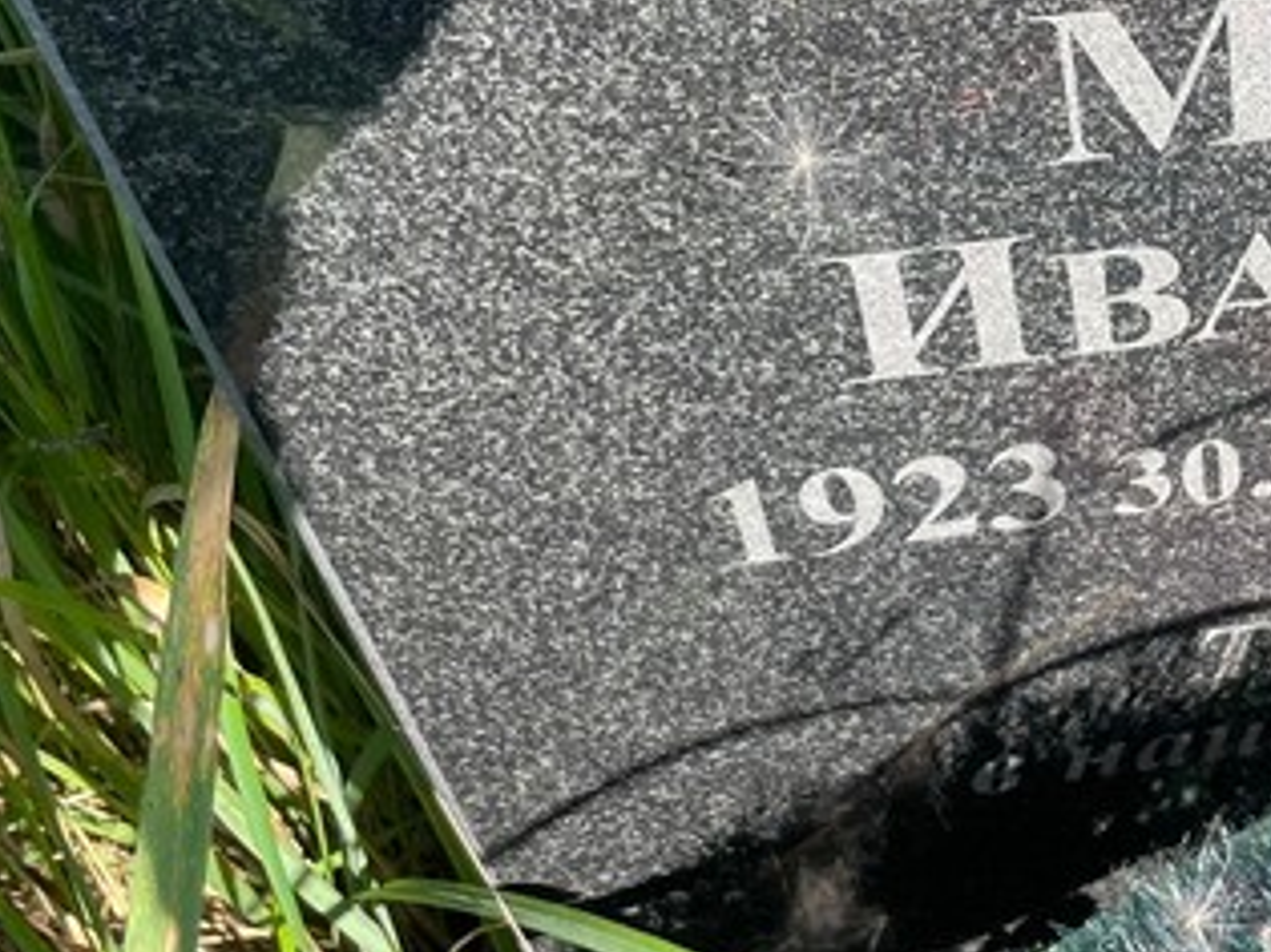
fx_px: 2422
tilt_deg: -45.8
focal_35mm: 66
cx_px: 1352
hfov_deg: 27.3
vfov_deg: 22.0
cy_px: 202
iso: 32
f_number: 1.6
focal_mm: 4.2
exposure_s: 1/633
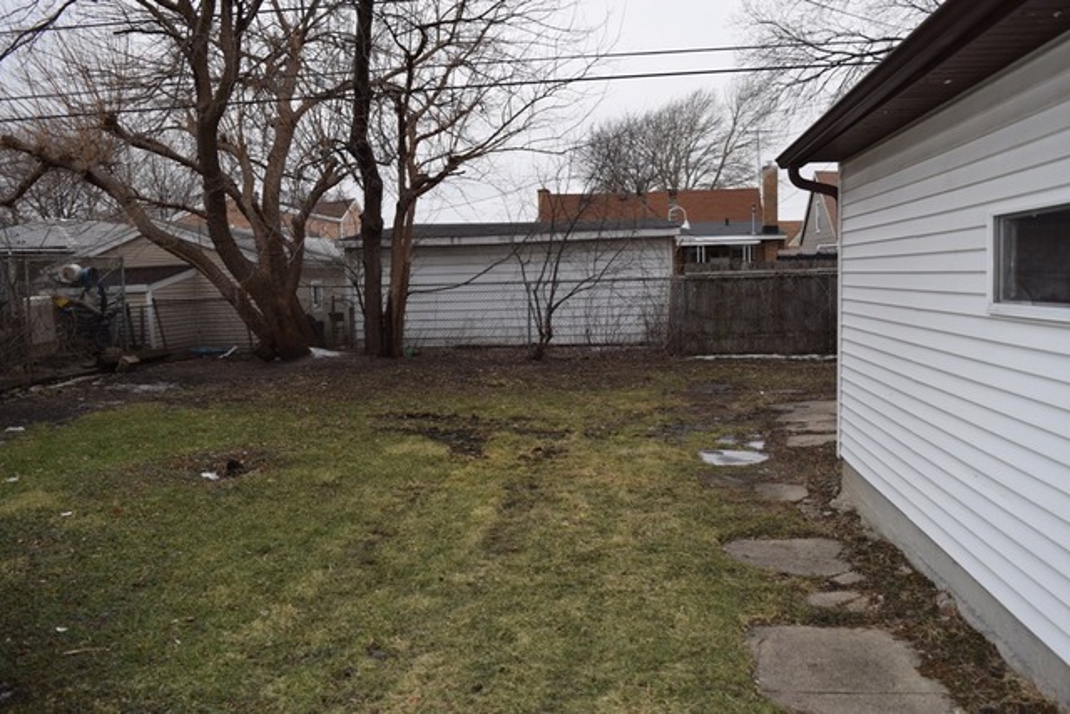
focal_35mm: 27
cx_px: 535
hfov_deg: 67.4
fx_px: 803
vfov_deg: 48.0
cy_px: 357
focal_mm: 18
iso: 100
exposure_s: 1/125
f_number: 5.6
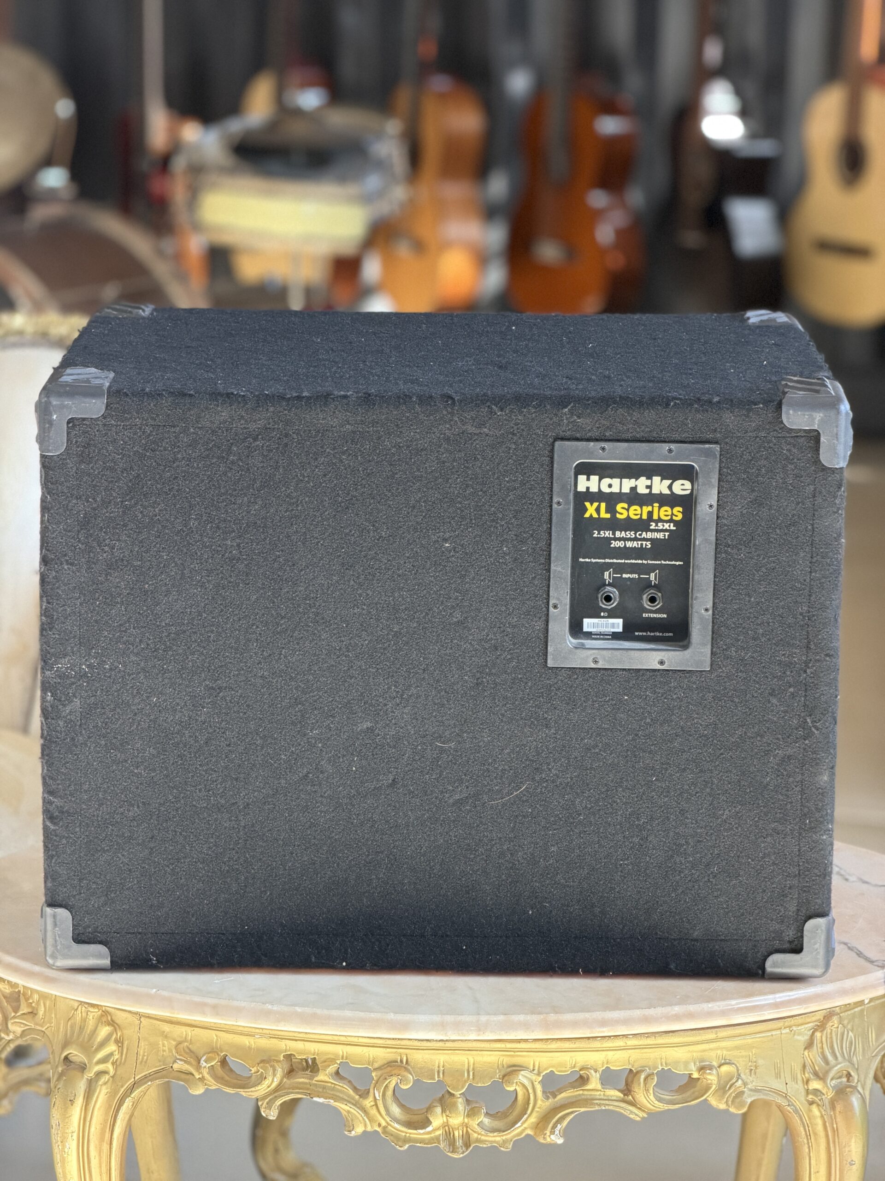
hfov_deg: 14.8
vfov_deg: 19.6
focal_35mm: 100
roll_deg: -1.3
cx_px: 442
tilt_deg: -12.8
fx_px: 3409
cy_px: 590
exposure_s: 1/108
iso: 400
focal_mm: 16.89
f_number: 2.8
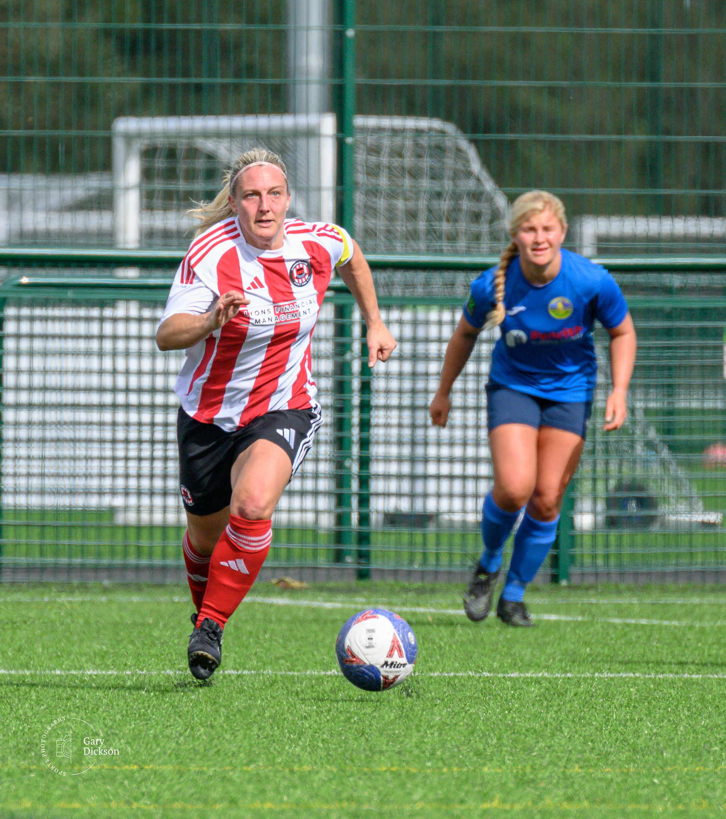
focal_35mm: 1110
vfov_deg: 1.7
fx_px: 28069
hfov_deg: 1.5
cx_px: 337
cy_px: 302
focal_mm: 400
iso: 500
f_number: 5.6
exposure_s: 1/1600
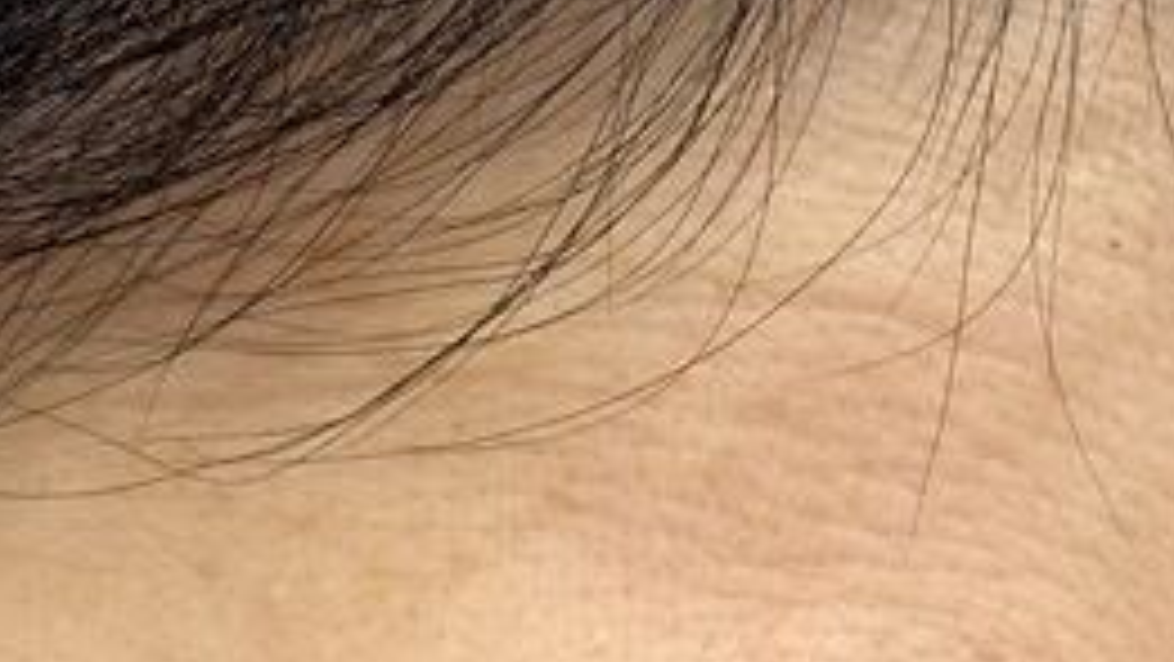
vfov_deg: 6.6
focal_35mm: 180
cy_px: 1045
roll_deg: +1.6
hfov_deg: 11.9
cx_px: 852
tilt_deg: -10.8
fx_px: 5605
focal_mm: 6.86
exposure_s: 1/60
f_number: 1.78
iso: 125
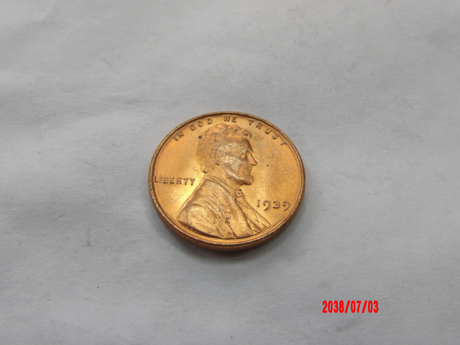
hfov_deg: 37.5
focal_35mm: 51
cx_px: 230
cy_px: 172
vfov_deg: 28.6
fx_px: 678
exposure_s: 1/36
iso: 100
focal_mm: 9.2
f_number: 5.3
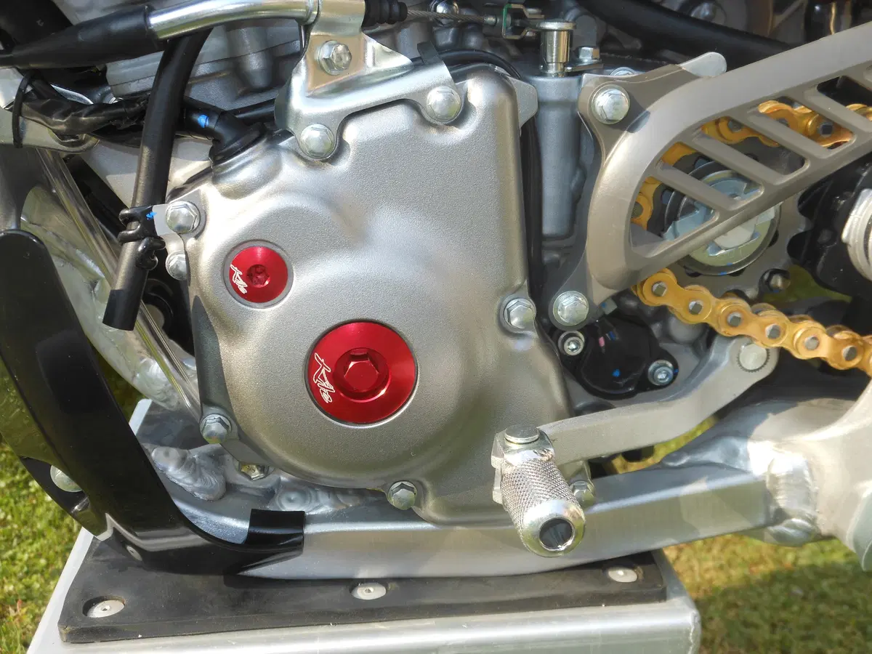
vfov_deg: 33.6
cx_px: 436
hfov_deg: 43.9
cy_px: 327
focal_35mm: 43
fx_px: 1083
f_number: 3.8
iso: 80
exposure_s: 1/200
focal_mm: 7.7
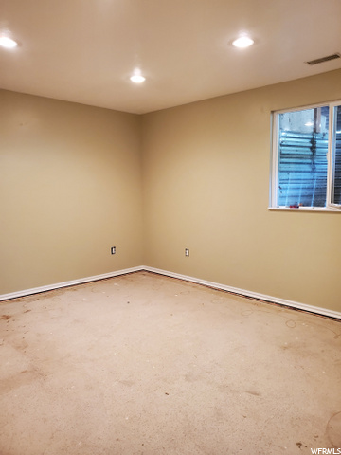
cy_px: 228
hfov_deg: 53.1
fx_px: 341
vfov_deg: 67.3
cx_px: 170
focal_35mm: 26
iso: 250
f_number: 2.4
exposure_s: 1/39
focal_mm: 4.3
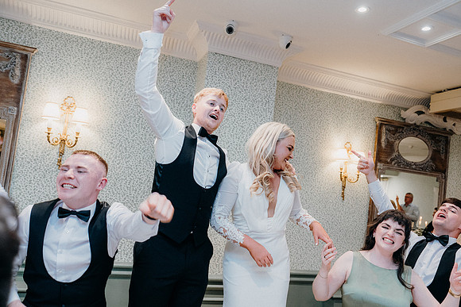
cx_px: 230
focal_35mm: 30
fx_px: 384
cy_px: 154
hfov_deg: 61.9
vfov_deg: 43.6
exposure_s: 1/160
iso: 2500
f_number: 3.5
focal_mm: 30
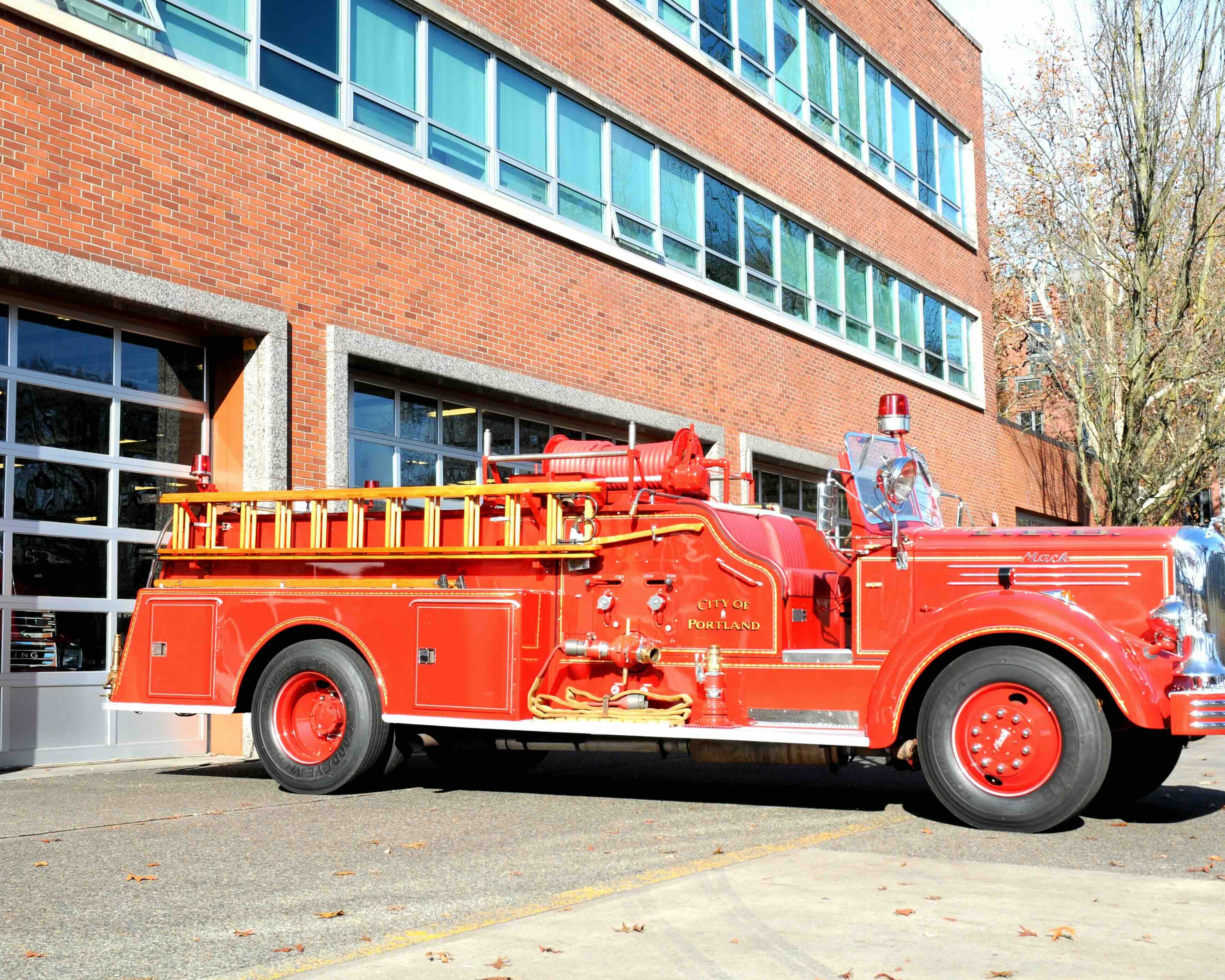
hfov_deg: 39.9
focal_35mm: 47
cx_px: 649
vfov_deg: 32.4
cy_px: 488
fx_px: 1689
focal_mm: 27
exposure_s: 1/320
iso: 320
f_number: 9
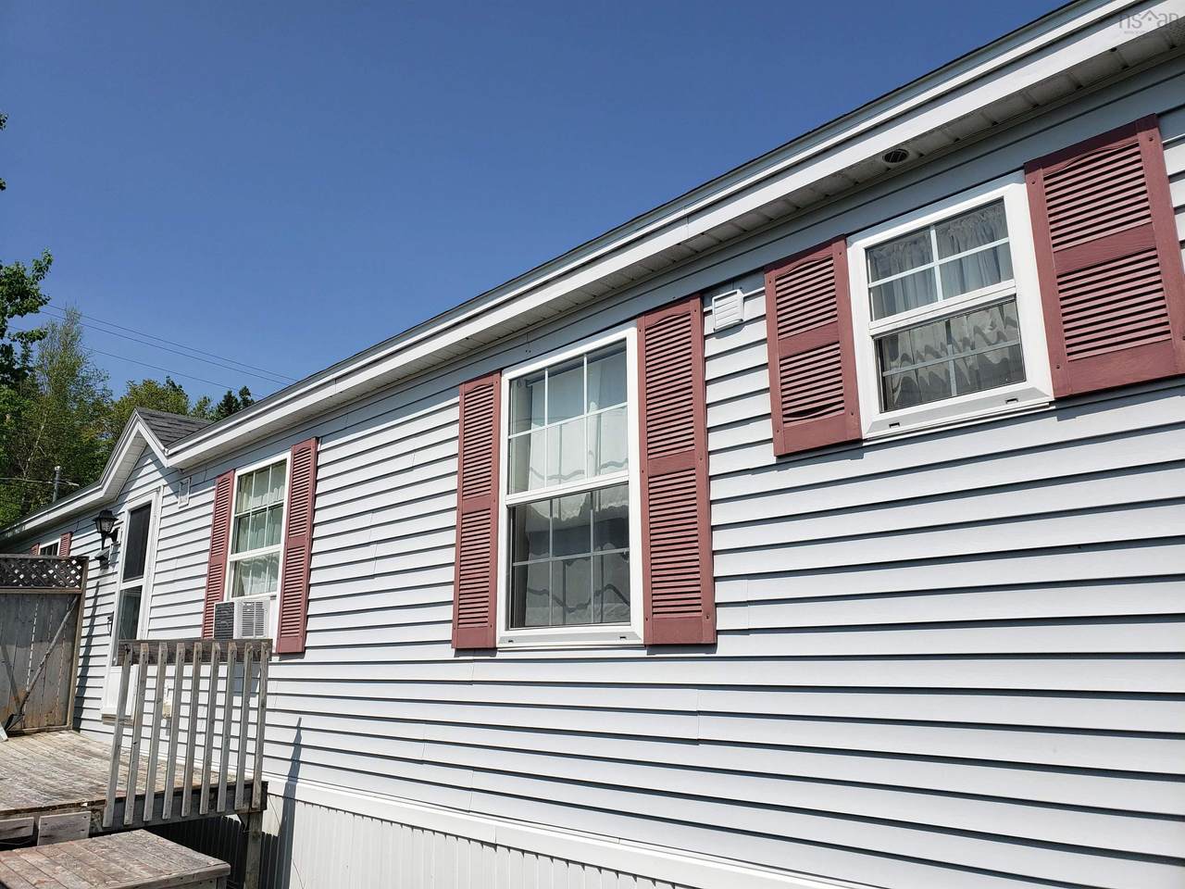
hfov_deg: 67.3
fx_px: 890
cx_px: 592
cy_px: 444
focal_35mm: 26
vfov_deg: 53.1
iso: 50
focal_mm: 4.3
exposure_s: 1/2410
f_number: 2.4
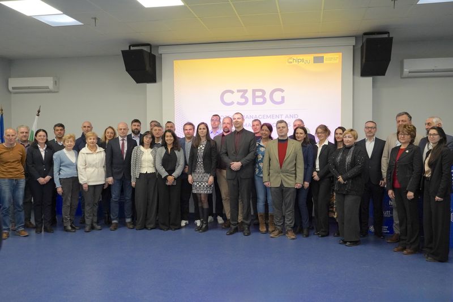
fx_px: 415
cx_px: 226
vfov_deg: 40.0
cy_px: 151
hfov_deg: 57.2
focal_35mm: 33
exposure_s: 1/160
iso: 2000
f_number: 4
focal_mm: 22
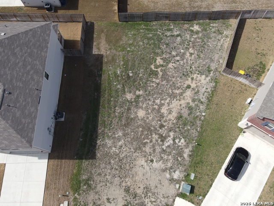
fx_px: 190
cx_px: 137
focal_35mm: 24
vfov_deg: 56.8
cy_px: 103
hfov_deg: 71.6
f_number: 2.8
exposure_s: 1/640
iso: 100
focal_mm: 4.5
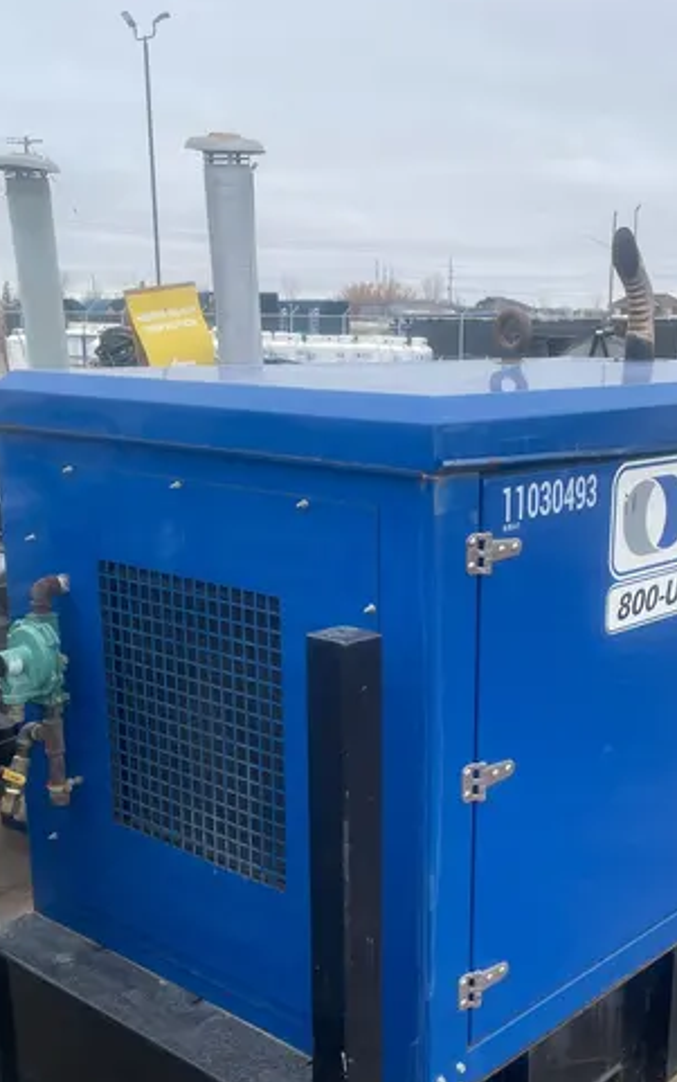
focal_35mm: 42
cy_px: 701
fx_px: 1239
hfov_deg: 30.3
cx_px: 454
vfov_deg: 46.6
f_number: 1.6
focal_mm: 4.2
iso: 32
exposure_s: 1/796
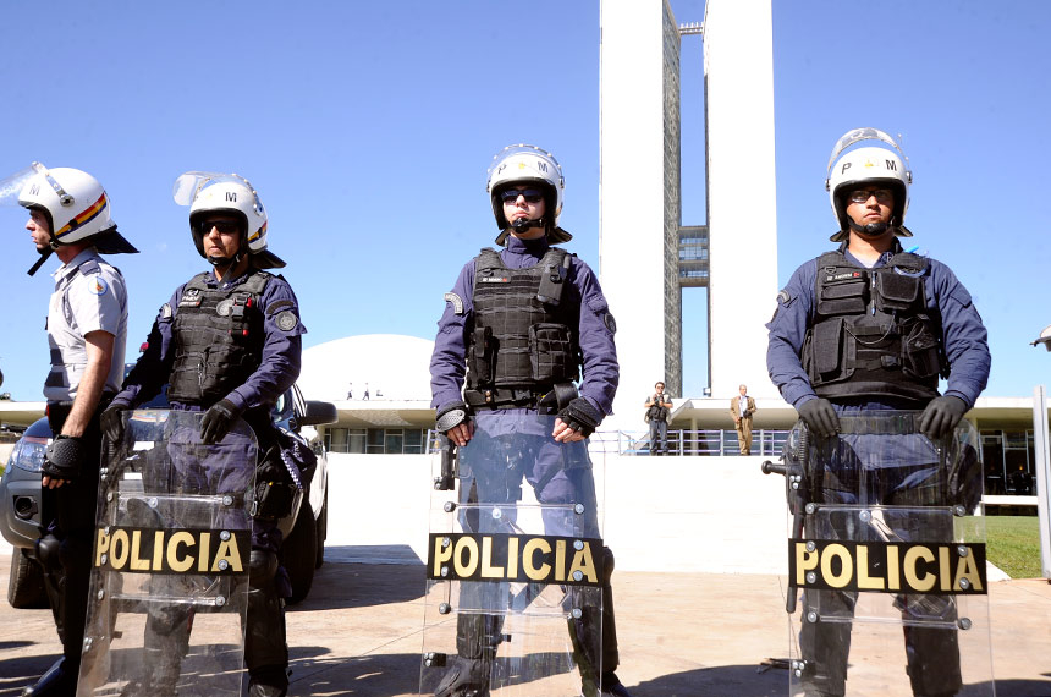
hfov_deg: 55.9
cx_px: 526
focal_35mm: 34
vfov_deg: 38.7
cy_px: 348
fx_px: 991
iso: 200
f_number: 10
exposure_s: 1/200
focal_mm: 34
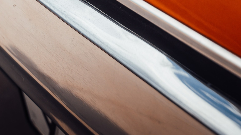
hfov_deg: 22.2
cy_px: -181
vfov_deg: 10.9
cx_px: 48
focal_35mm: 95
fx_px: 607
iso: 100
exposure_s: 1/200
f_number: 4.5
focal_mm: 34
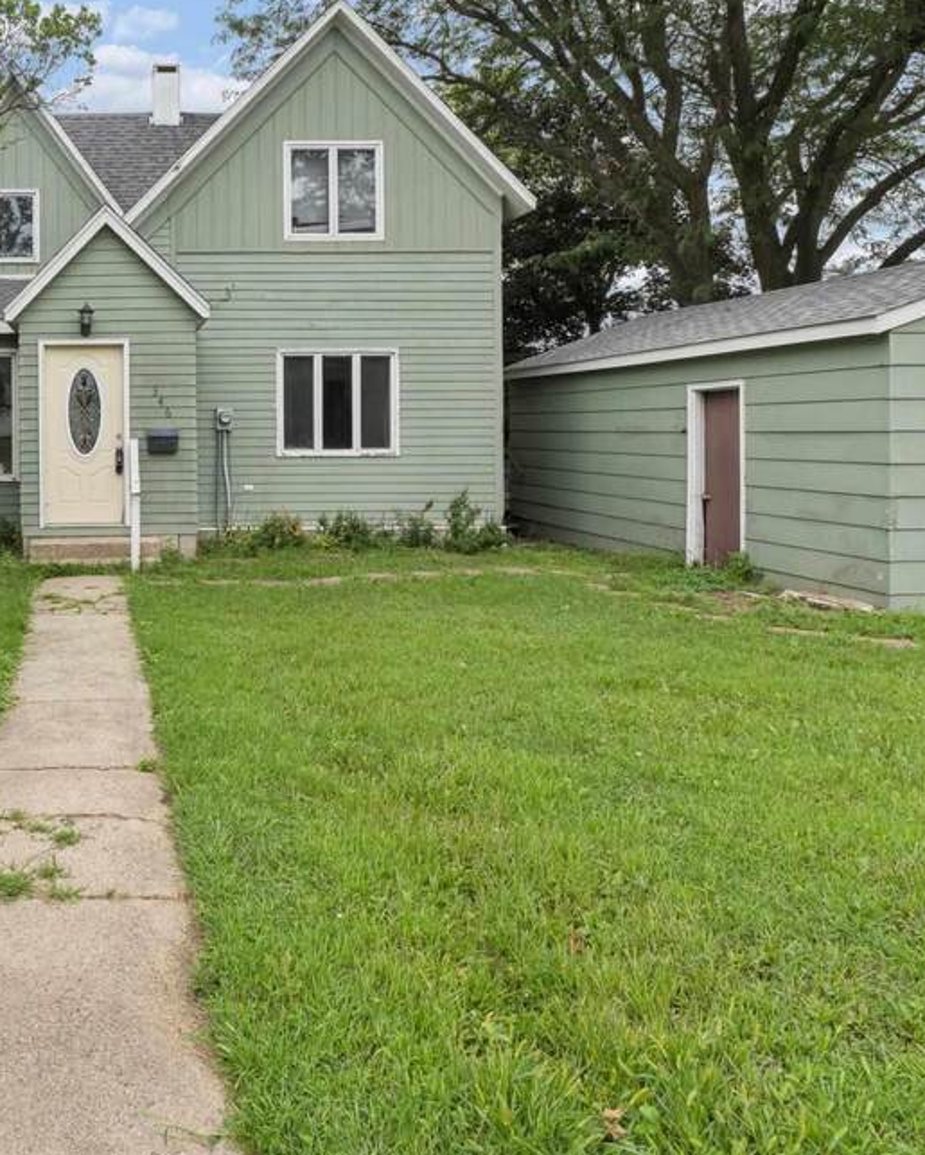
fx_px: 957
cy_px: 437
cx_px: 110
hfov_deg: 46.9
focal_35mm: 28
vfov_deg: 61.4
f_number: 8
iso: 250
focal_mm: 10
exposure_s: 1/200
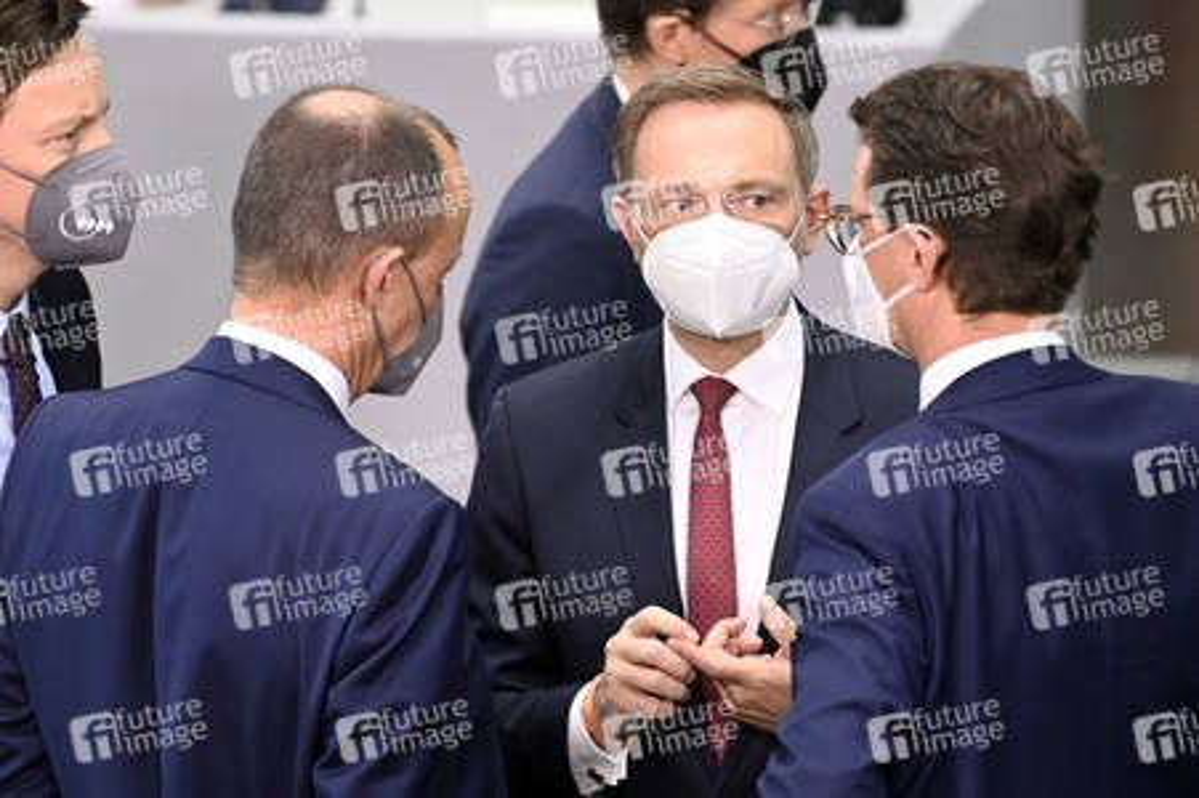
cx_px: 600
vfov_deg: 2.7
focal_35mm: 500
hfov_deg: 4.1
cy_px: 399
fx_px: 16640
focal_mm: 500
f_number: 5.6
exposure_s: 1/320
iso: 8000
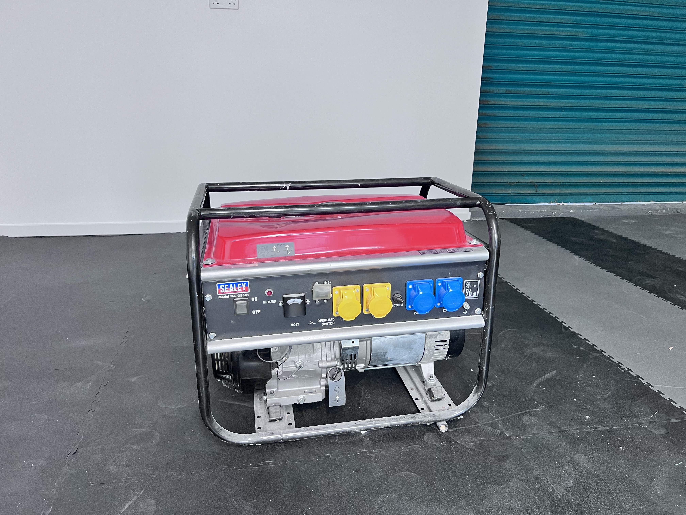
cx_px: 343
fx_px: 515
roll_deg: -0.6
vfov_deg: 53.1
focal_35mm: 26
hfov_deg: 67.3
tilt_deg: -17.7
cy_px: 258
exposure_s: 1/77
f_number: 1.5
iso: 125
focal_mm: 5.7
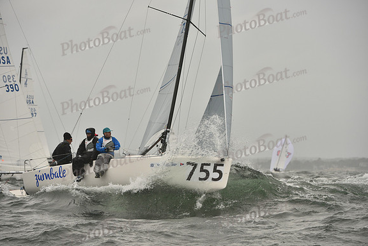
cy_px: 123
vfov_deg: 5.2
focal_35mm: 262
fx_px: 2678
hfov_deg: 7.9
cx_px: 184
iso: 400
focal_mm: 260
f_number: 7.1
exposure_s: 1/1250
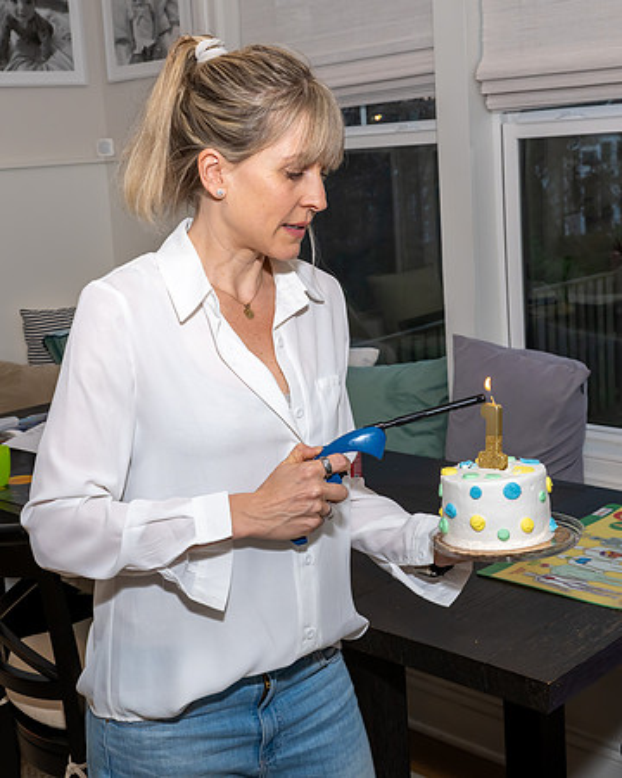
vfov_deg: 36.8
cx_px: 250
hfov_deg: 29.7
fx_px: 1168
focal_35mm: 51
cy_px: 340
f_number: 8
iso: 640
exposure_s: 1/250
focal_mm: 32
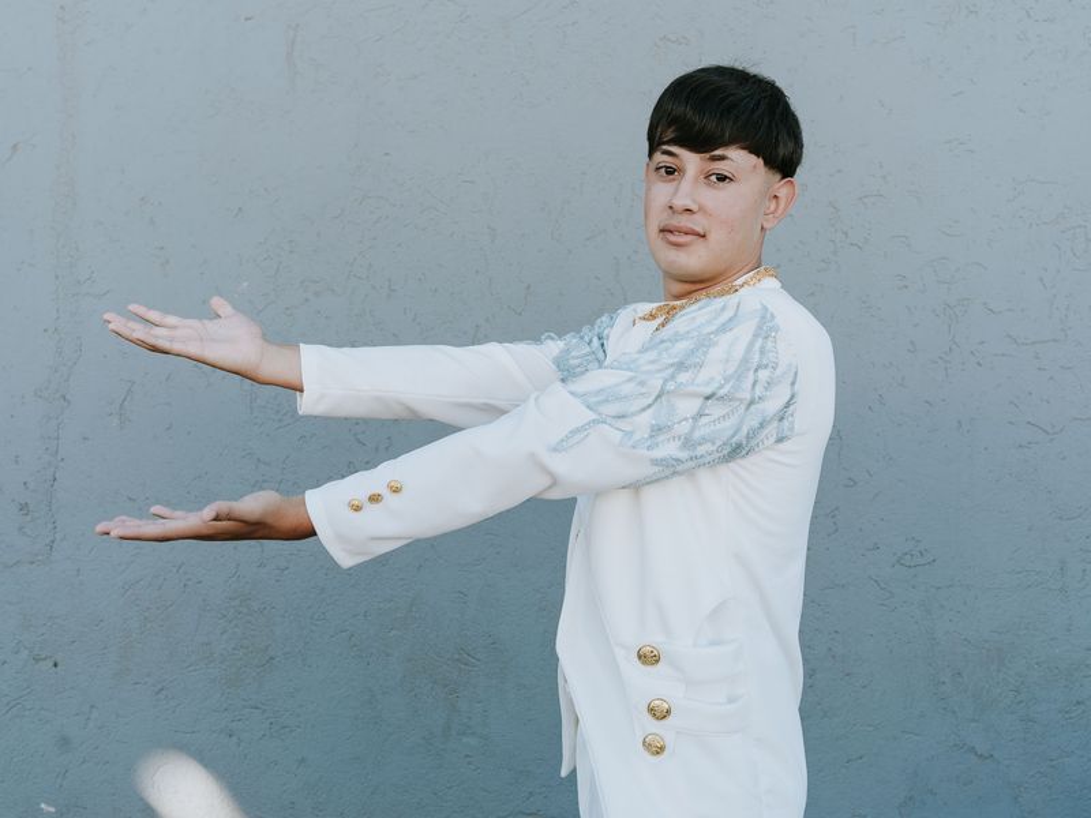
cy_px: 409
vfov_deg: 37.9
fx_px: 1193
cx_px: 546
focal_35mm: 38
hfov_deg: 49.1
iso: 100
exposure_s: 1/250
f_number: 5.6
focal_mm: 35
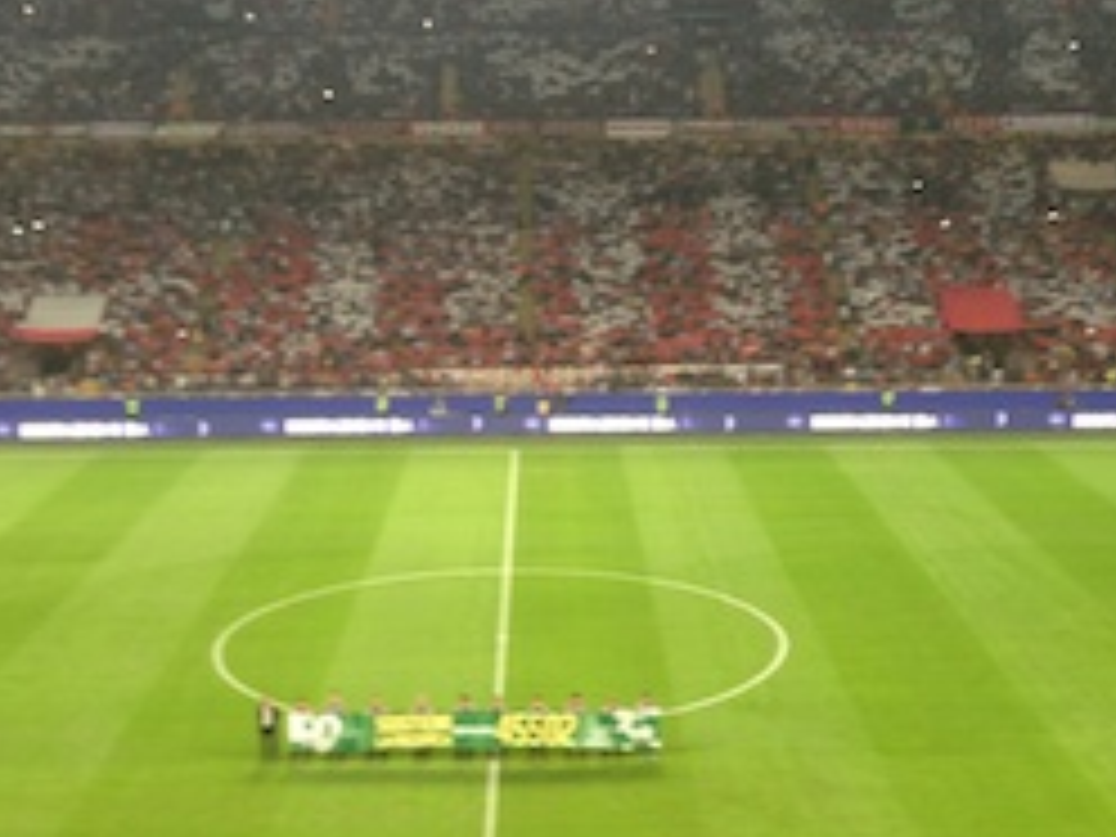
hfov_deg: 30.3
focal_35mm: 64
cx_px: 567
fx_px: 2063
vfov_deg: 22.7
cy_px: 184
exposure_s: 1/30
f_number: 2.4
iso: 50
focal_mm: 4.12
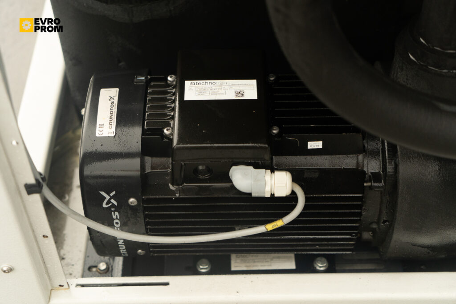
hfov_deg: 33.9
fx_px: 747
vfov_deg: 23.0
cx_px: 228
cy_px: 152
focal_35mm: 59
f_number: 4
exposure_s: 1/400
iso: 800
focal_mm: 59
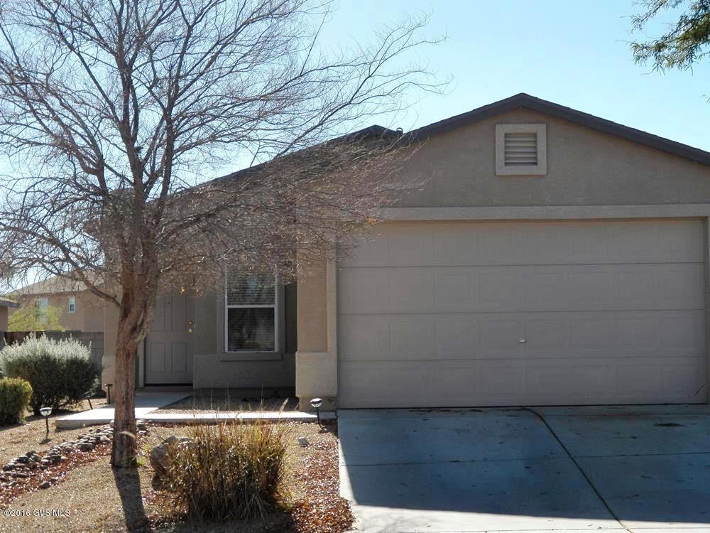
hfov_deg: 26.3
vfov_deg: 19.9
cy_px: 266
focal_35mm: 74
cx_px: 355
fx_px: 1518
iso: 125
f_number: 4
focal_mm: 13.2
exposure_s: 1/1000
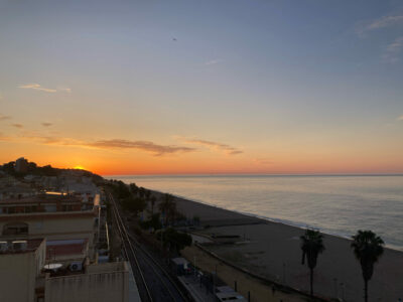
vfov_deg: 49.7
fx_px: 326
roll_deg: +0.9
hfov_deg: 63.4
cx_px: 202
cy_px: 151
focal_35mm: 28
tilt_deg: +5.6
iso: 20
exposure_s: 1/648
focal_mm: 3.99
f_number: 1.8
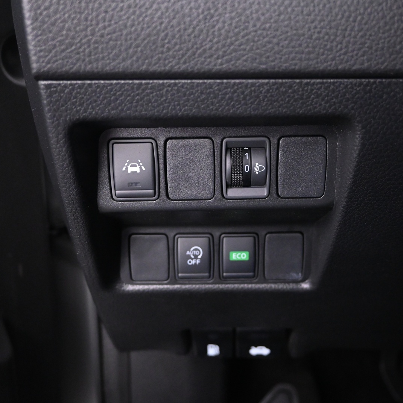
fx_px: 483
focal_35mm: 37
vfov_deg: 45.3
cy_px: 200
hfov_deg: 45.3
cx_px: 214
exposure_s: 1/8
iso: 3200
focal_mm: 19
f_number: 3.8
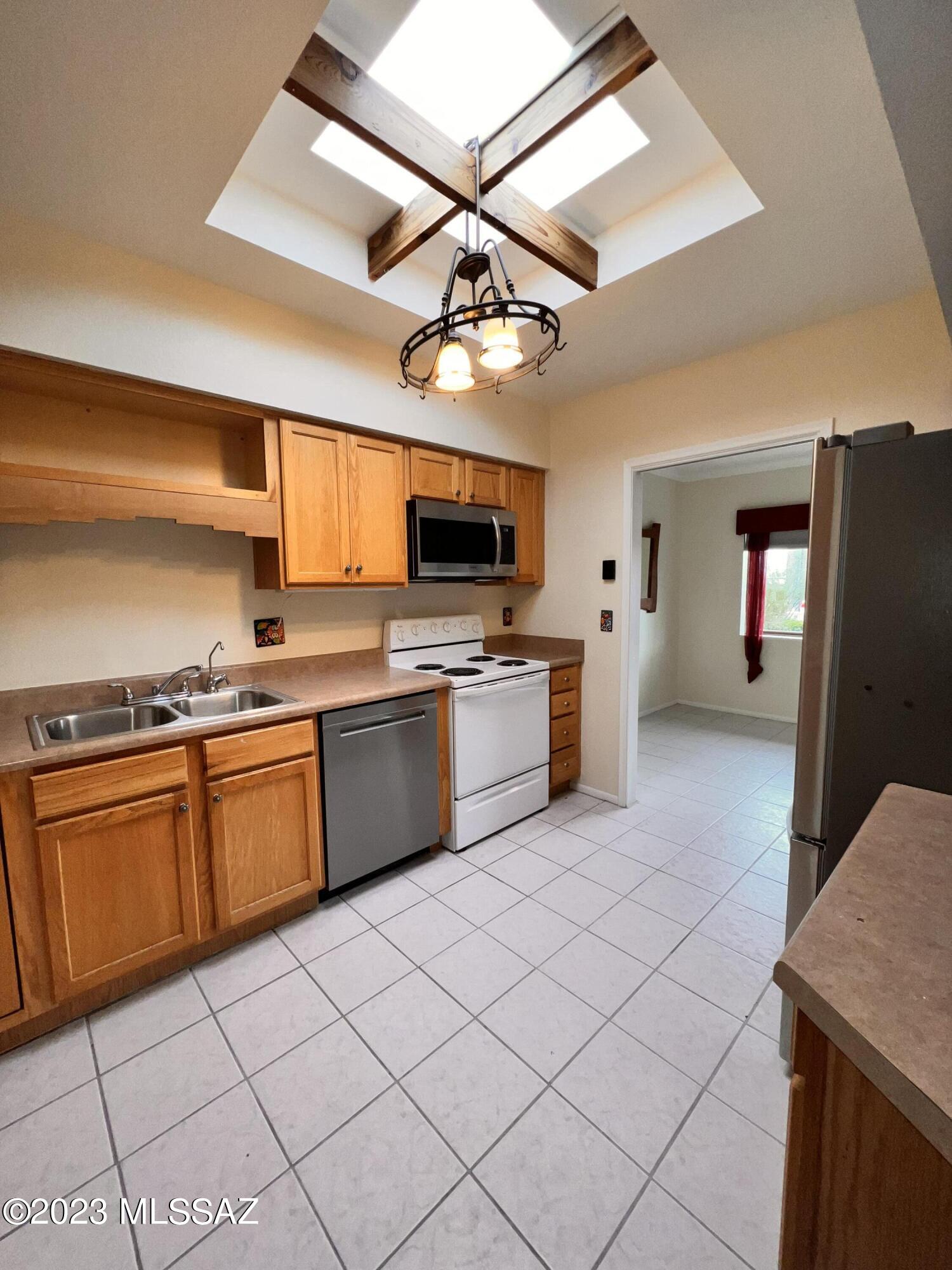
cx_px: 476
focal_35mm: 13
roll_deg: +1.1
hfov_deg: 89.9
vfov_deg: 106.2
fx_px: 477
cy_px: 635
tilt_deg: -5.5
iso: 50
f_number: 1.8
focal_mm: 1.57
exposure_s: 1/122
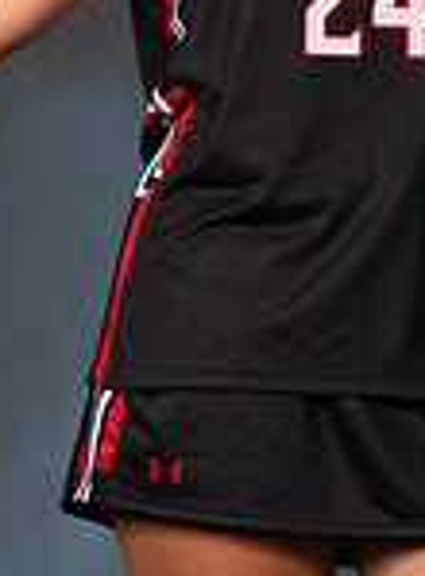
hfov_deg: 3.6
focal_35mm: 409
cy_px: -3
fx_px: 6764
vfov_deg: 4.9
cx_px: 438
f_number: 5.6
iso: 80
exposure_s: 1/125
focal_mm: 79
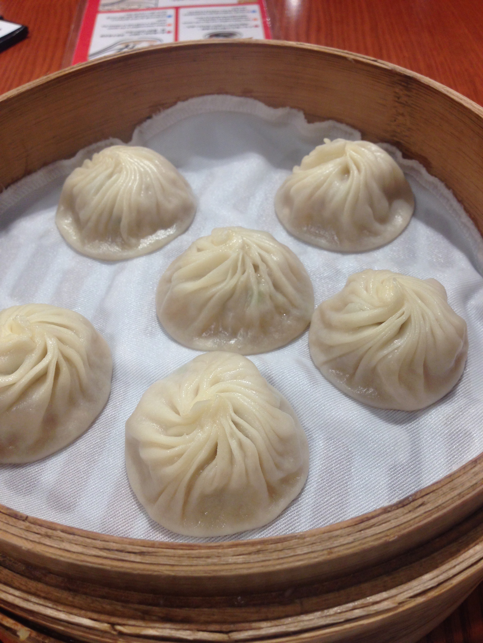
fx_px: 614
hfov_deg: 42.9
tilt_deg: -47.6
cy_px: 322
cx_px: 242
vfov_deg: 55.4
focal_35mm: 33
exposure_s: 1/40
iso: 64
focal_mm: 4.12
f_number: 2.4
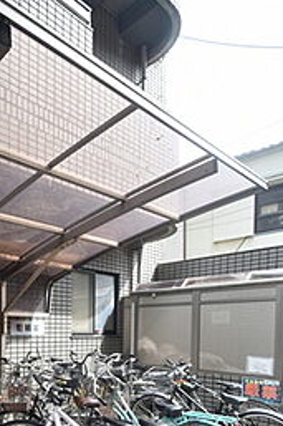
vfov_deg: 60.3
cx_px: 26
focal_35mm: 28
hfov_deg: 42.4
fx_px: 331
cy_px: 340
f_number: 5.6
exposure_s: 1/250
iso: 250
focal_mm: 10
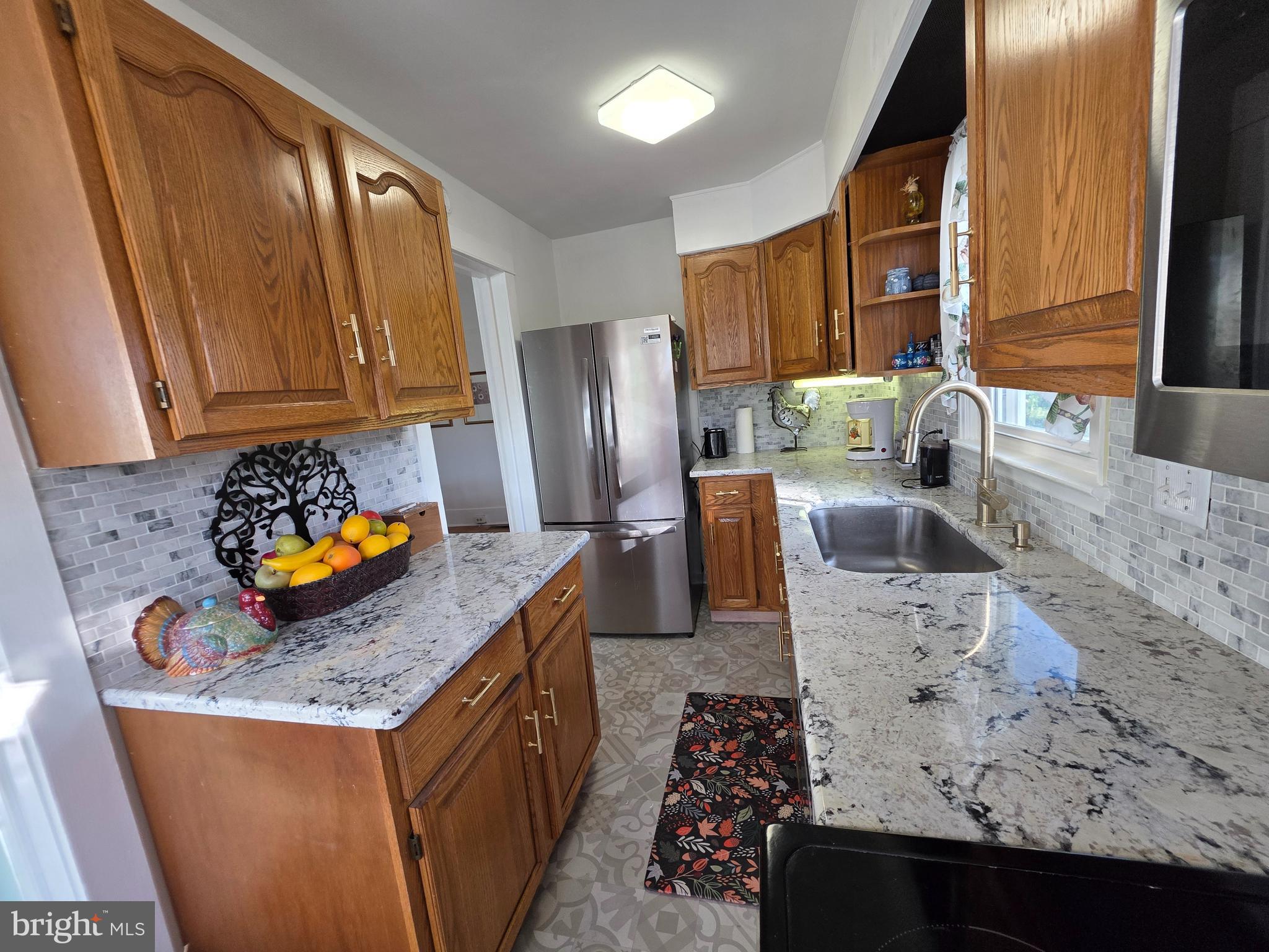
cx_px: 634
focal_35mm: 13
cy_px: 476
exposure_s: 1/120
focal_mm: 2.2
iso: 64
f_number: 1.9
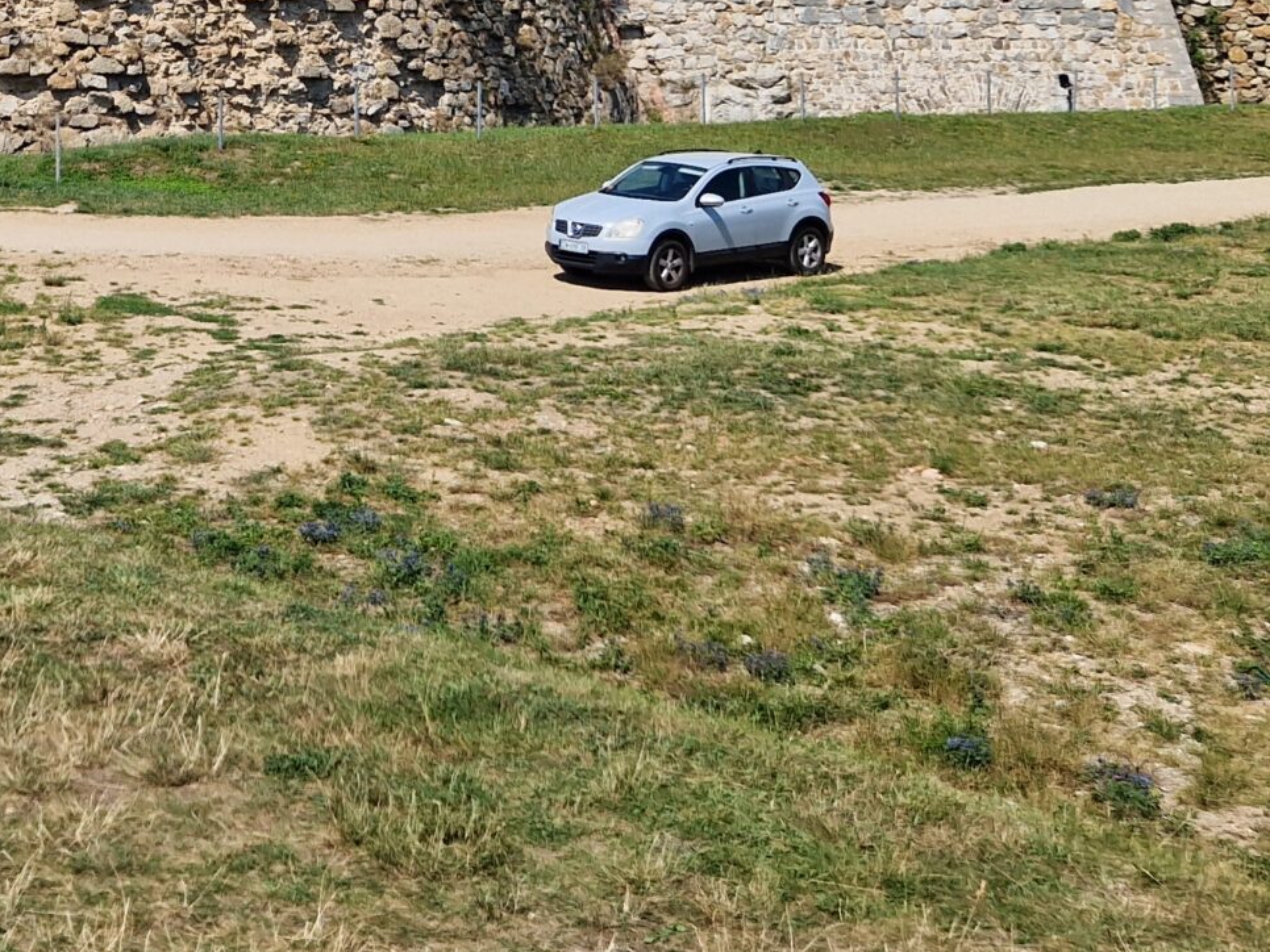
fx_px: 2238
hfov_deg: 30.7
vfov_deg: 22.2
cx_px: 207
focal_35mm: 61
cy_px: -193
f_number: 1.8
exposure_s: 1/2328
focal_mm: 5.4
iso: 50
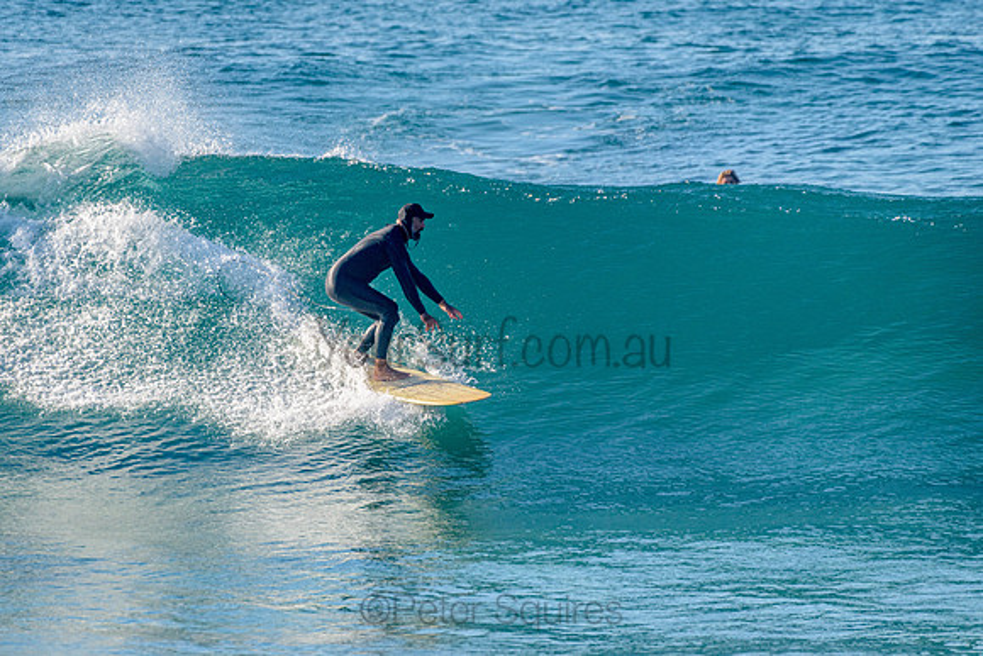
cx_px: 381
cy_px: 254
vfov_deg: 2.2
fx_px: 16726
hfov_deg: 3.4
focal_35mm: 612
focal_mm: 500
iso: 320
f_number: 5.6
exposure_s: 1/2000
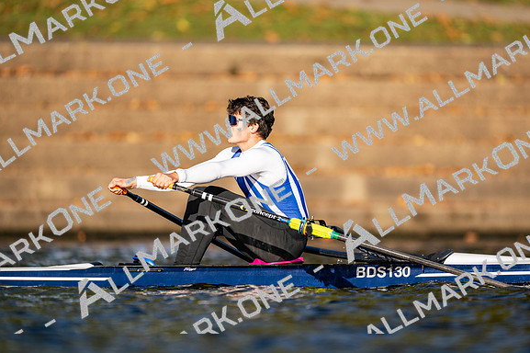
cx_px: 265
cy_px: 176
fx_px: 8887
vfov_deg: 2.3
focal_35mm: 604
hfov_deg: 3.4
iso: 180
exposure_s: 1/2500
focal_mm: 600
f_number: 4
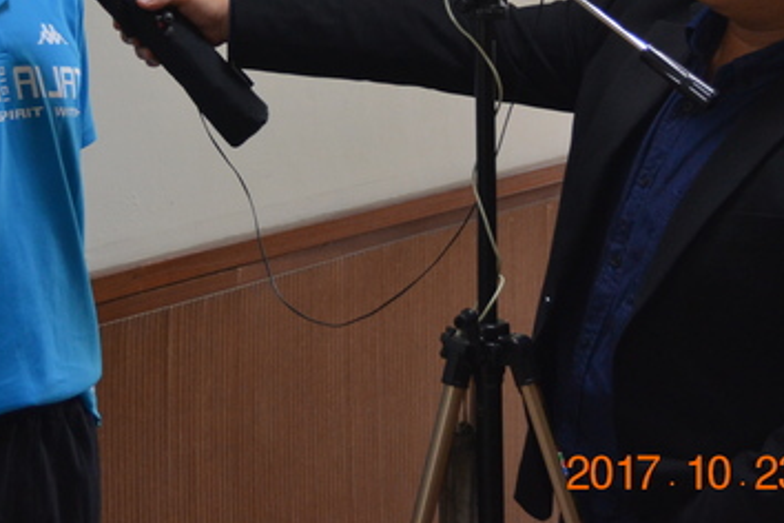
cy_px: 34
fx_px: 2069
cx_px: 314
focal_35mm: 95
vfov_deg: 14.2
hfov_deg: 21.4
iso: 900
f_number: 4.5
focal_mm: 32
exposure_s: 1/60
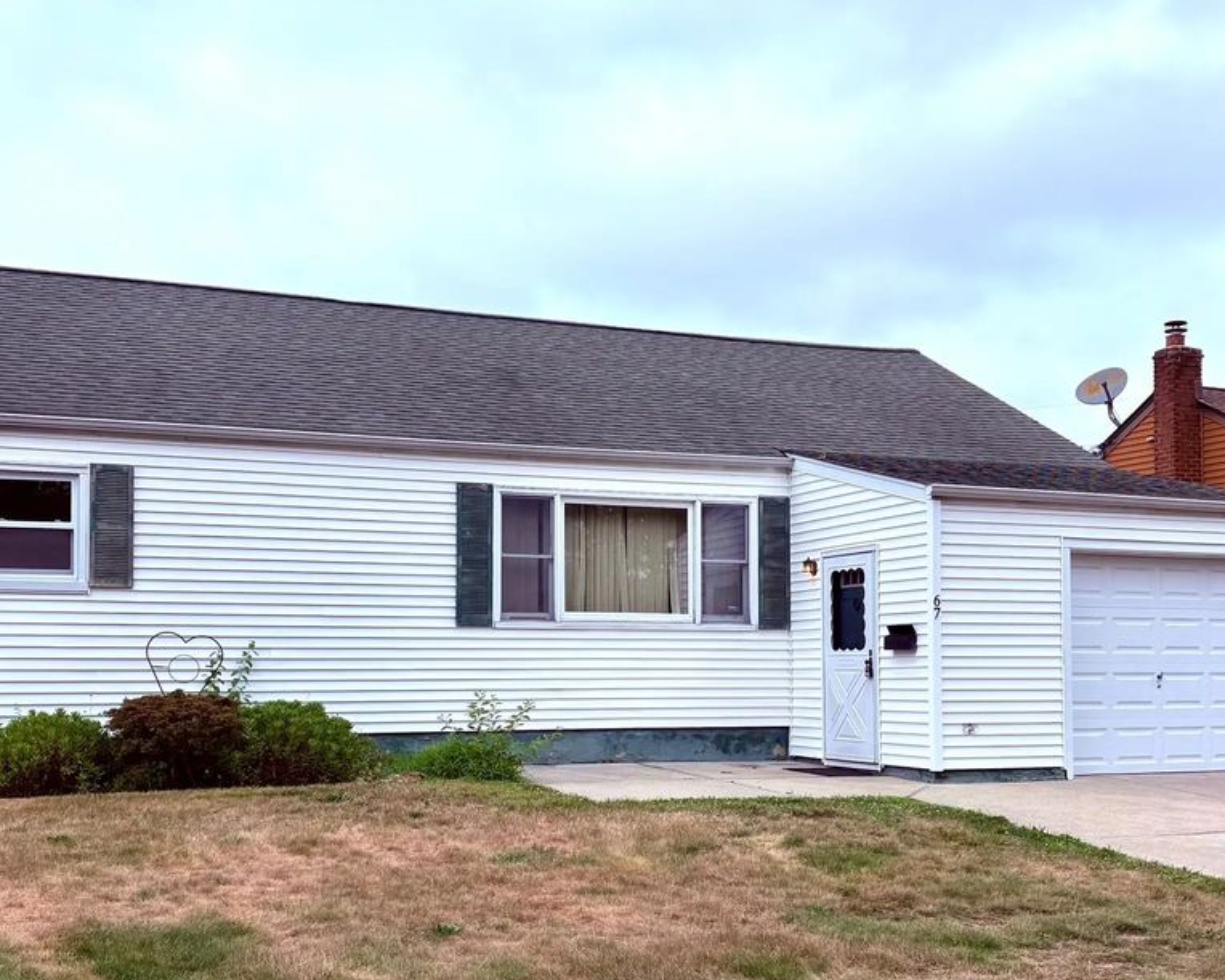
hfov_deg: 52.7
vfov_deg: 43.3
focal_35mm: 34
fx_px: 1233
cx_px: 539
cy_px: 547
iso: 50
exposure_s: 1/5814
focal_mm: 5.96
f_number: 1.6
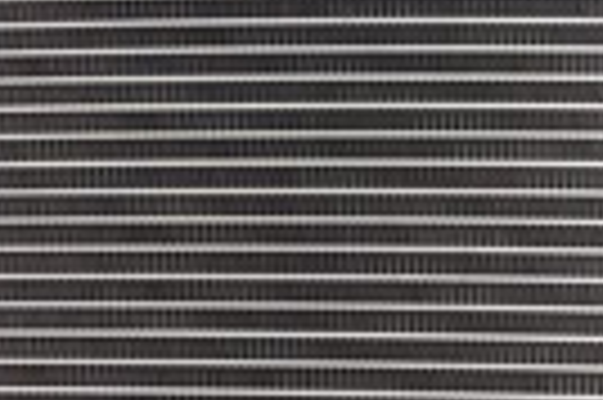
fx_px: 2158
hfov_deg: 15.1
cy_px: 292
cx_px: -207
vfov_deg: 10.6
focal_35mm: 129
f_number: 1.6
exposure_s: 1/50
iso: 500
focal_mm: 5.96
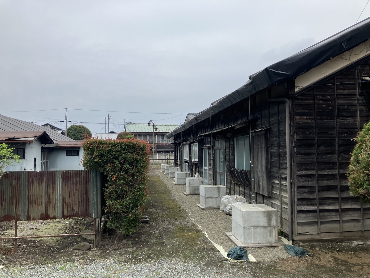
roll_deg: +0.6
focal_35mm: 28
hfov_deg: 63.4
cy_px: 139
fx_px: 299
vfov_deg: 49.7
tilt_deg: +2.9
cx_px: 185
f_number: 1.8
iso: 32
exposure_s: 1/517
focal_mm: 3.99
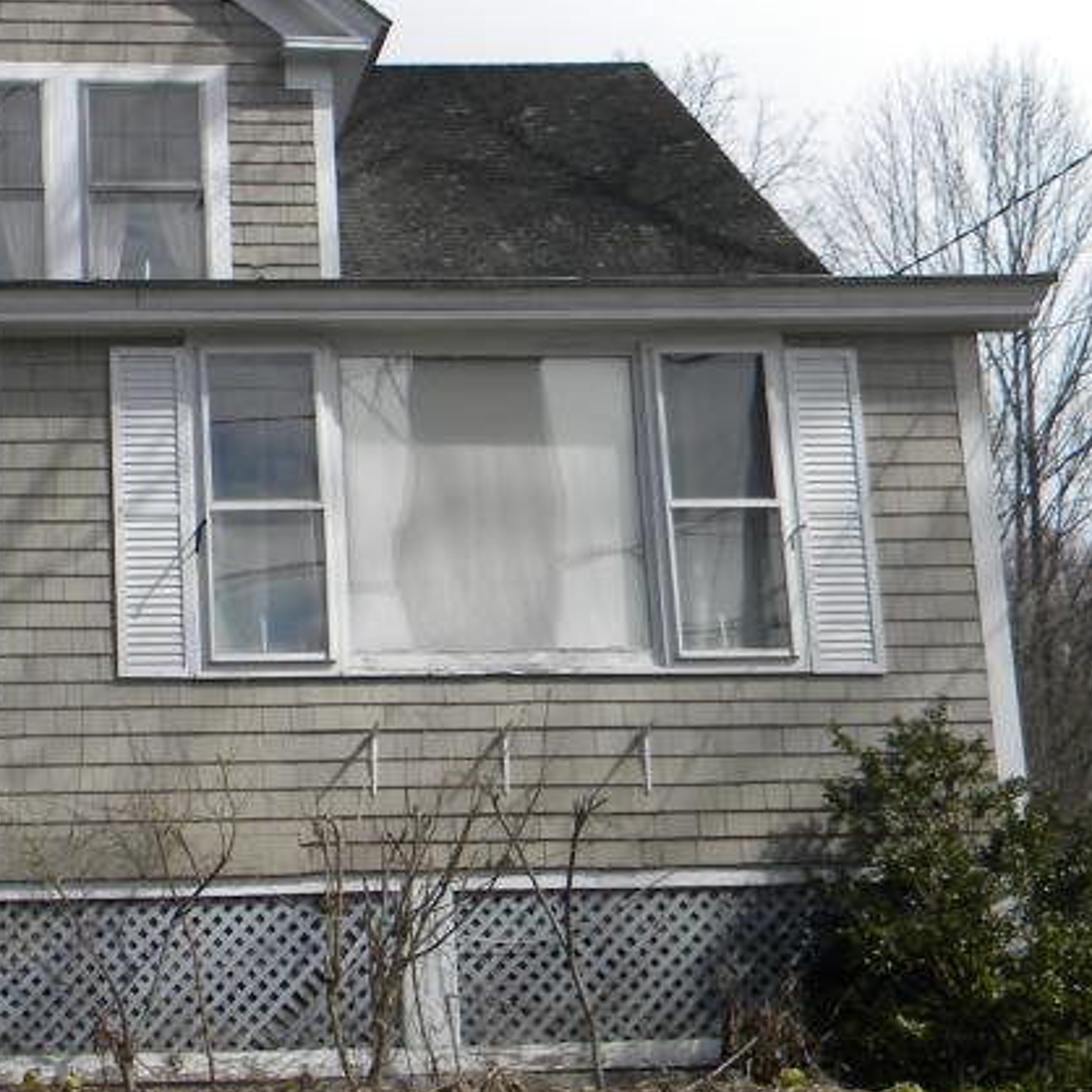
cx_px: 152
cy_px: 455
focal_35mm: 78
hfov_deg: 21.8
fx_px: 2784
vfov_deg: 22.2
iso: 80
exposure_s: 1/330
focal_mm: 6.4
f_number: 7.4
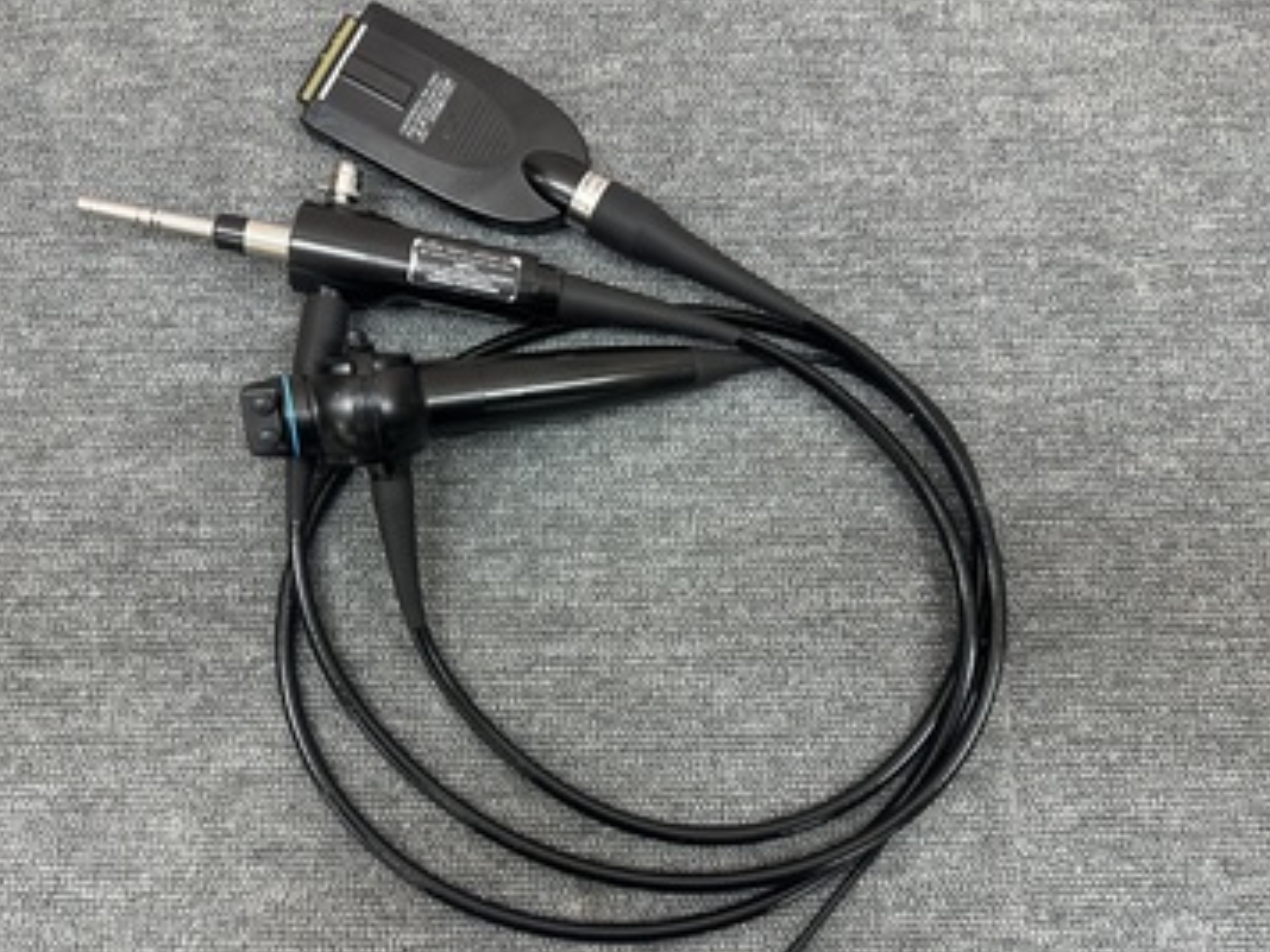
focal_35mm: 27
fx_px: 991
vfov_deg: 51.3
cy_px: 510
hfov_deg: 65.1
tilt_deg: -83.1
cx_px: 564
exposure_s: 1/60
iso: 125
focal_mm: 6.86
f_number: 1.78
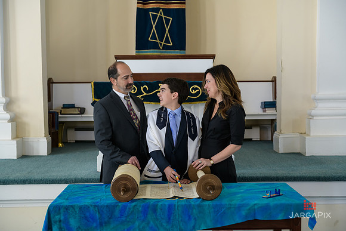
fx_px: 558
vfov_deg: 23.4
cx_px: 173
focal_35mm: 58
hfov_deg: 34.5
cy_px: 116
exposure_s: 1/125
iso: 400
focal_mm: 58
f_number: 3.2
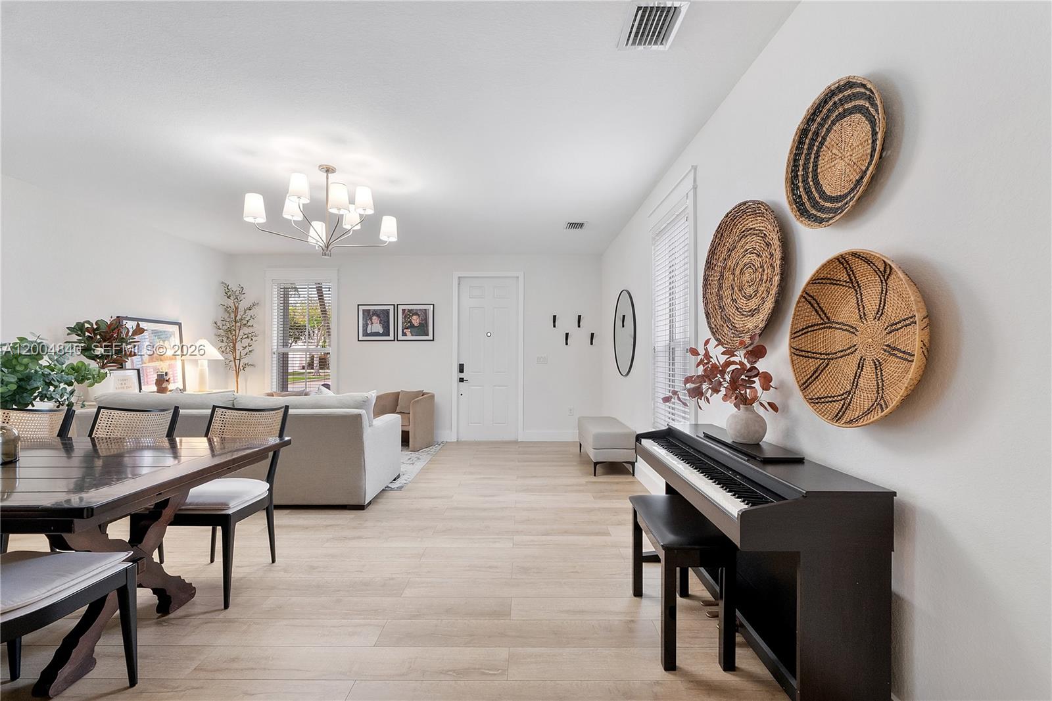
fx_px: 438
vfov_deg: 77.3
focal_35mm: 15
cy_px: 350
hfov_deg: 100.4
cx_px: 526
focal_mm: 10
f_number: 8
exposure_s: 1/20
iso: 800
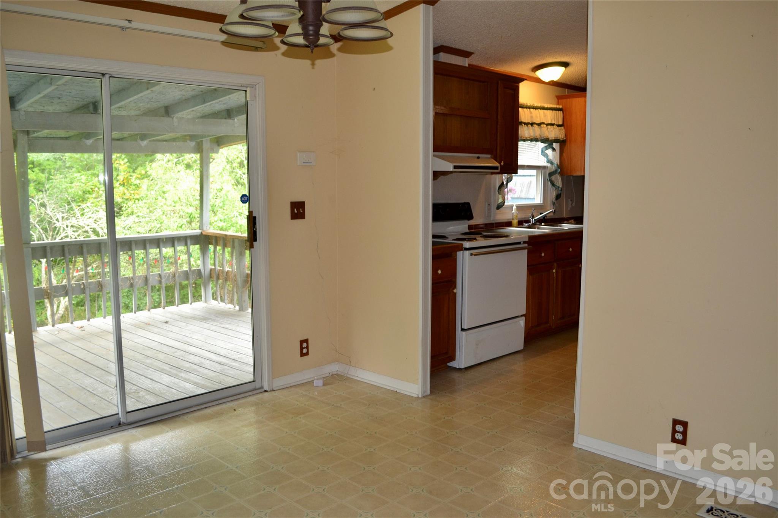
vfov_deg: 43.6
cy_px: 259
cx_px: 389
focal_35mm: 30
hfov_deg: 61.9
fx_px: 648
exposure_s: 1/80
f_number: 4
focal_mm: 20
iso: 400
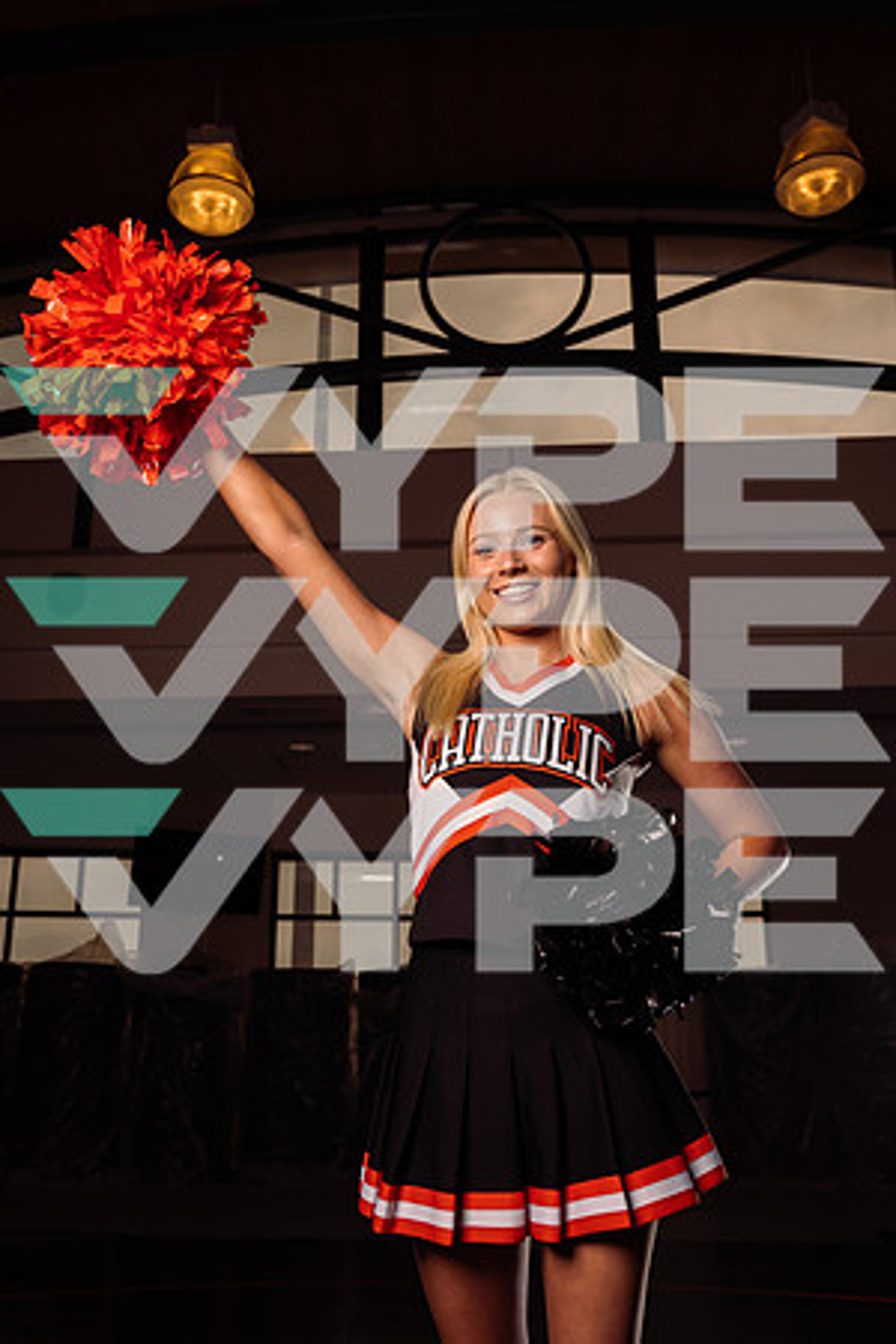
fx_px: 1307
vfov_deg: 54.4
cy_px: 672
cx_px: 448
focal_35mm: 35
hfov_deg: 37.9
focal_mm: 35
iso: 100
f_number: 7.1
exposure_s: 1/200
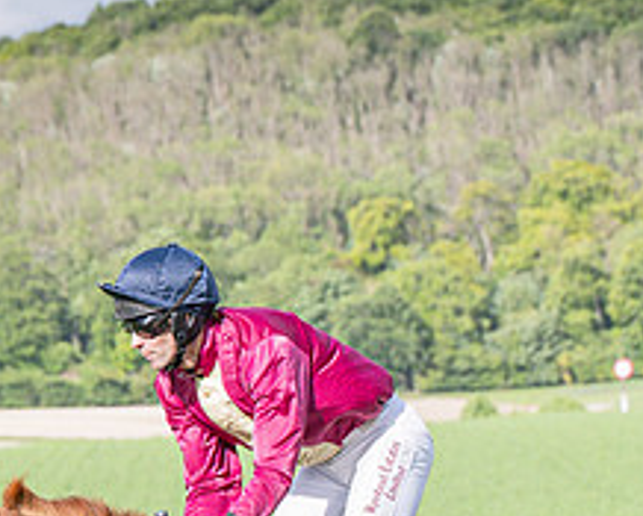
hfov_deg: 5.1
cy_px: 649
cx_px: 117
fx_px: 7184
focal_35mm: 377
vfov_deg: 4.1
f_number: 4.5
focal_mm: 70
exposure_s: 1/1600
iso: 200
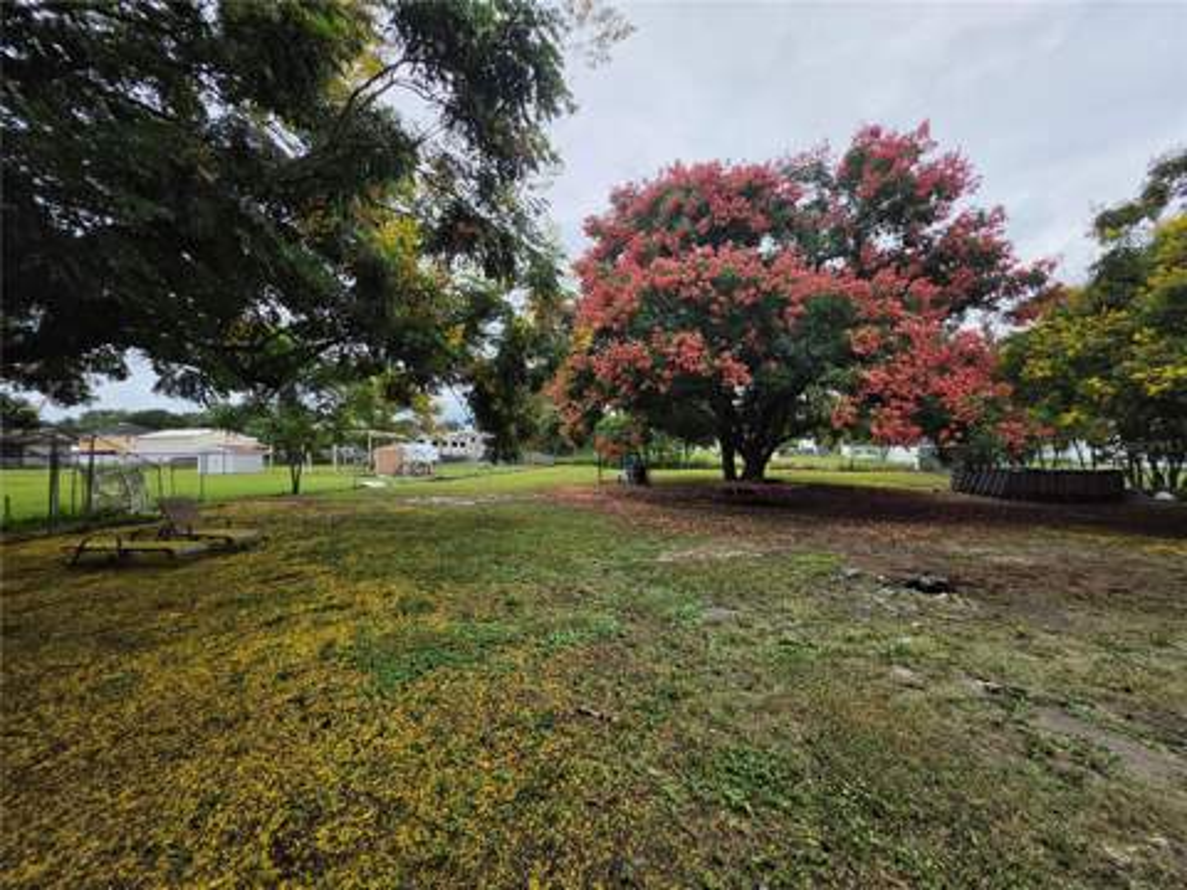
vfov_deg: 89.9
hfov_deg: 106.2
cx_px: 594
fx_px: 446
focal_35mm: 13
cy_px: 445
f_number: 1.9
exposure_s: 1/1593
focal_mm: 2.2
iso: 32
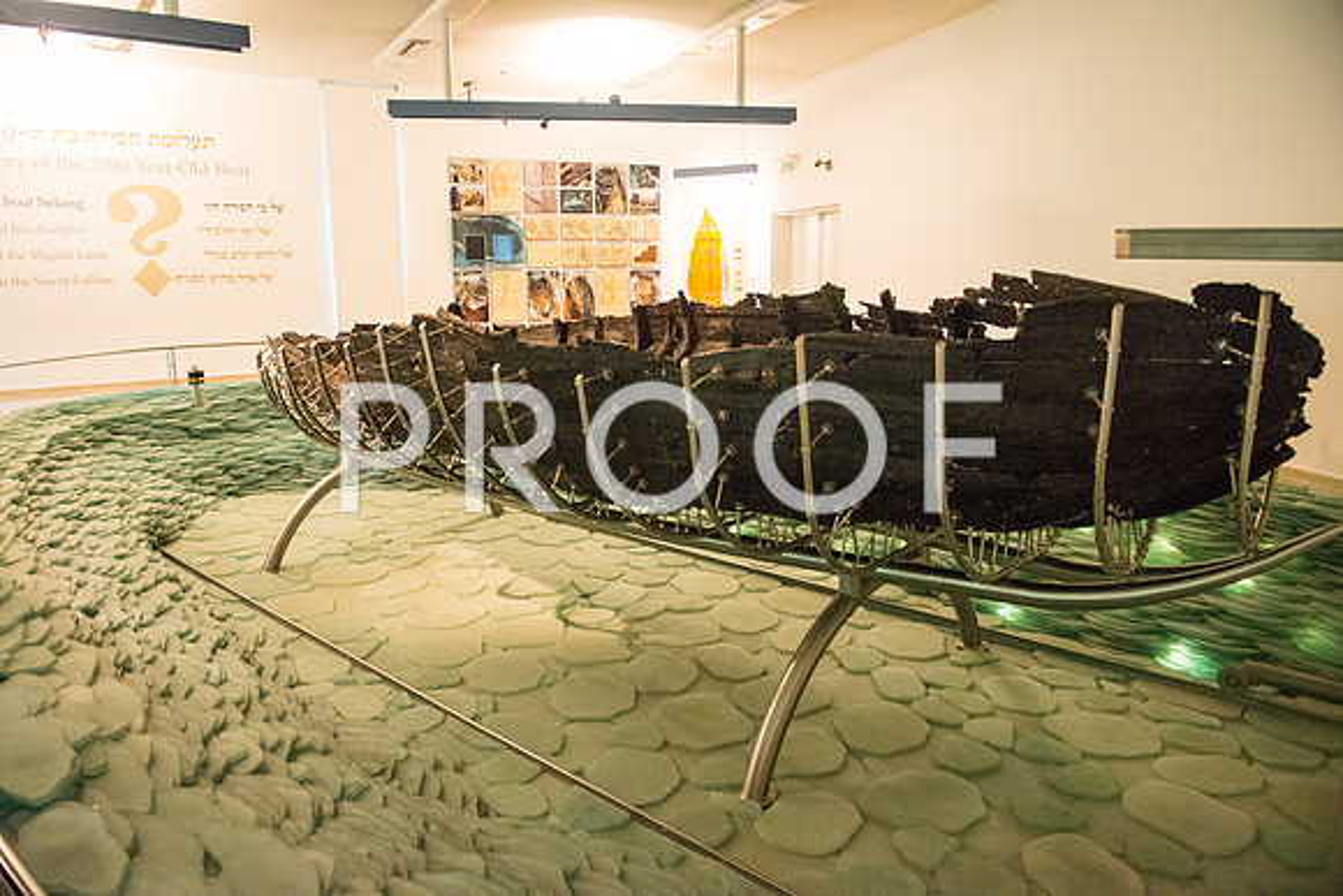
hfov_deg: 73.7
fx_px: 896
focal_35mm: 24
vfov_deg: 53.2
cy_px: 448
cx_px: 672
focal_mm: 24
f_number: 2.8
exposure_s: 1/50
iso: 6400
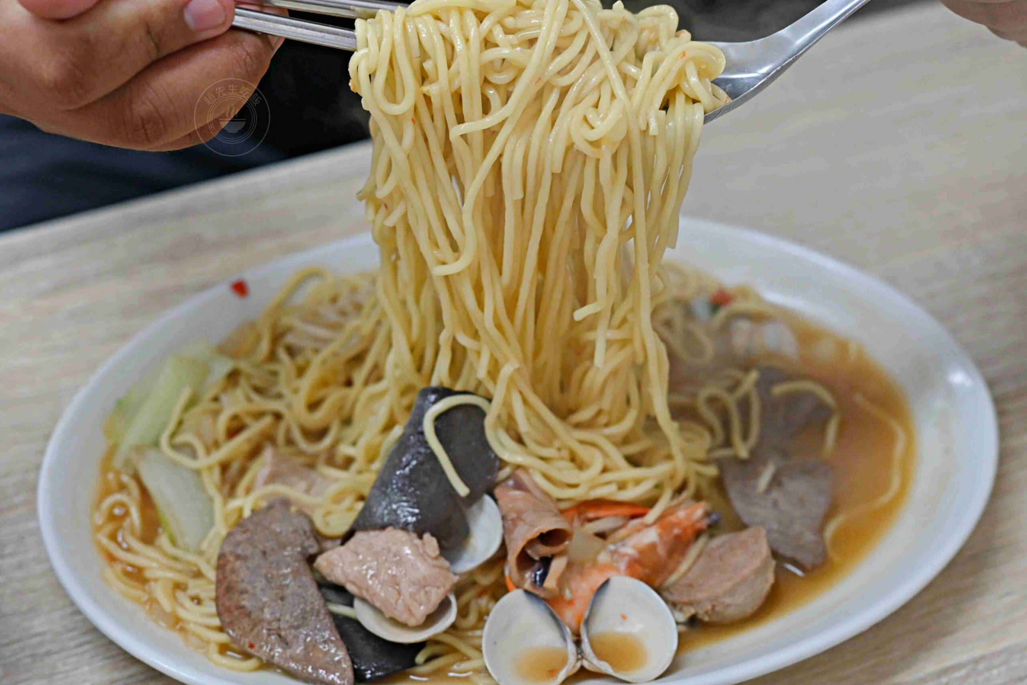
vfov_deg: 18.2
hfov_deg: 27.0
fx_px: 2140
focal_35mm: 75
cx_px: 514
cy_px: 342
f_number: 3.2
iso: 900
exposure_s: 1/200
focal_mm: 50
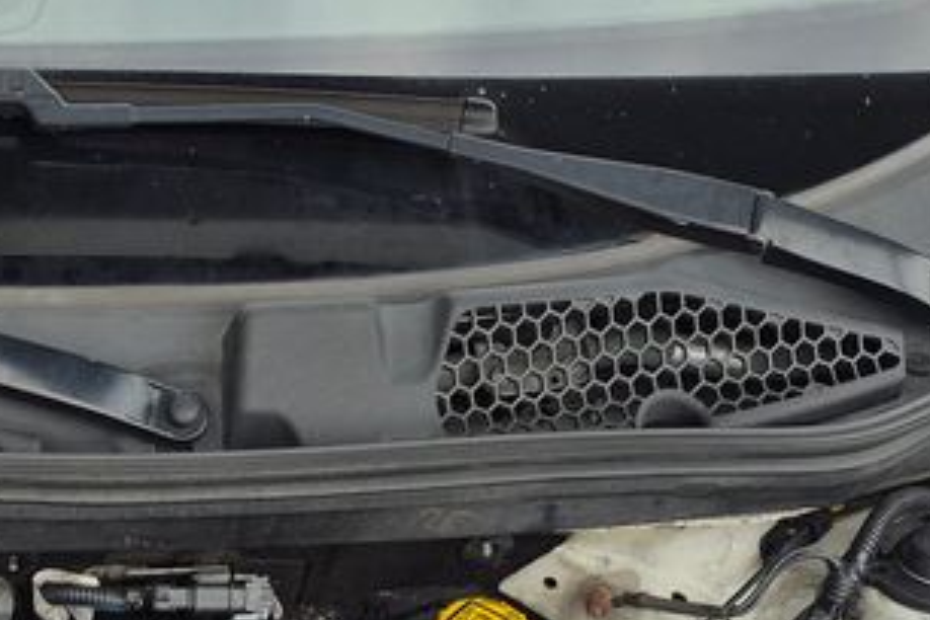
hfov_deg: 23.6
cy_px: 991
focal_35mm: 80
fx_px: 2067
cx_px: -119
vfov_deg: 15.4
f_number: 1.8
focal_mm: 5.4
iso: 40
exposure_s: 1/100
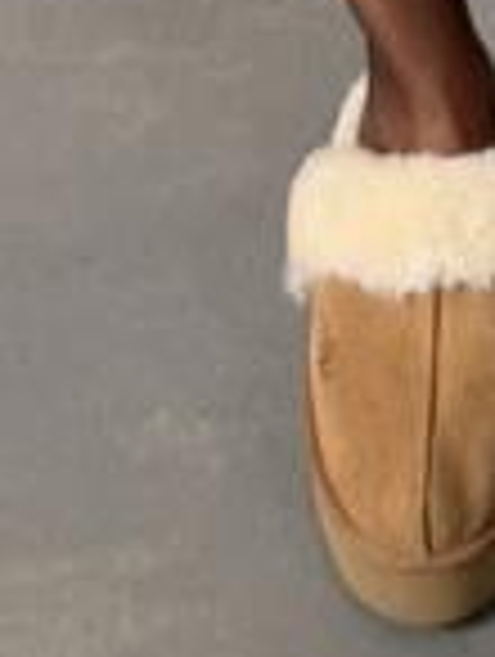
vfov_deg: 9.9
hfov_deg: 9.5
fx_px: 2928
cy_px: -1264
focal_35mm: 154
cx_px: 650
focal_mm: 6.76
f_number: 1.78
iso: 125
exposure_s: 1/121
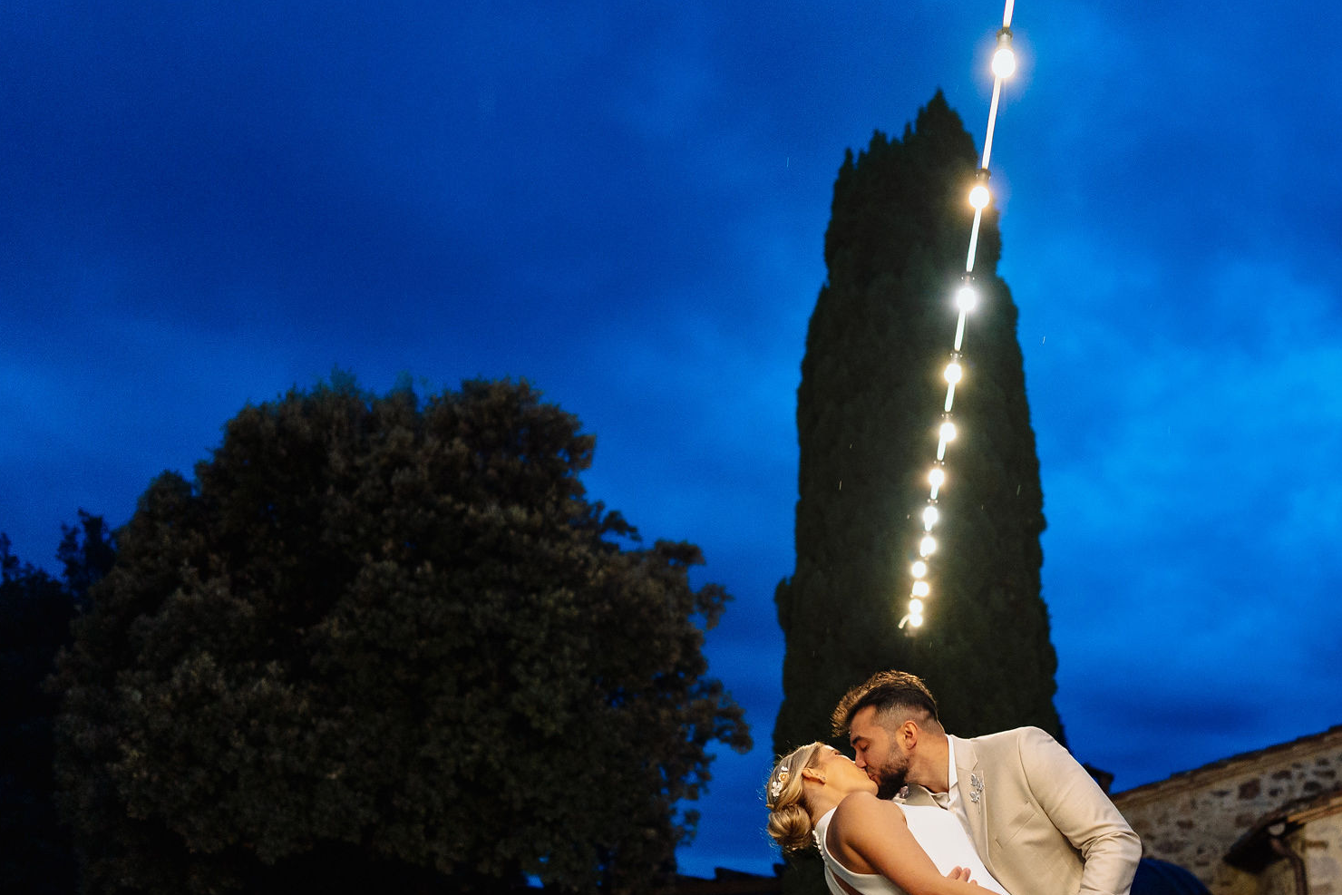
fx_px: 1342
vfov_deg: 36.8
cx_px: 903
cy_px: 524
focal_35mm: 36
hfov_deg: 52.1
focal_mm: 24
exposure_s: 1/250
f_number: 1.4
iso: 1250
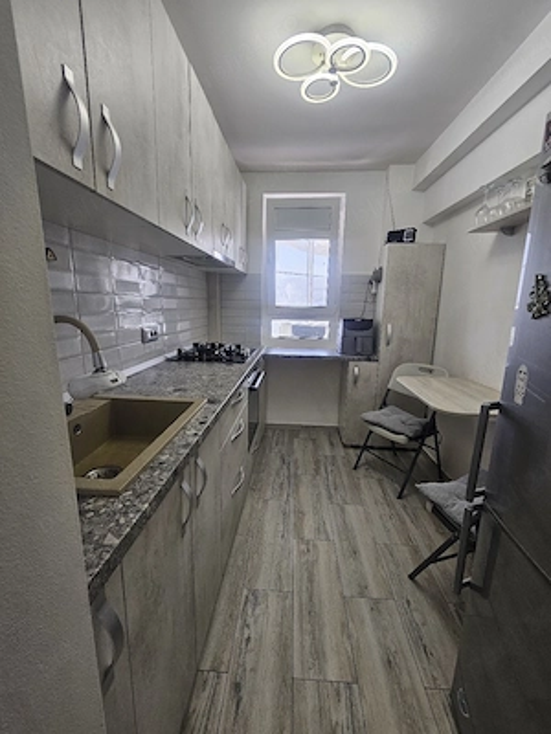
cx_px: 276
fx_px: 276
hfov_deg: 89.9
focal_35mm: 13
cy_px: 367
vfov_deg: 106.2
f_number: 2.2
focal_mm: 2.2
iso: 80
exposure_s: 1/50.3
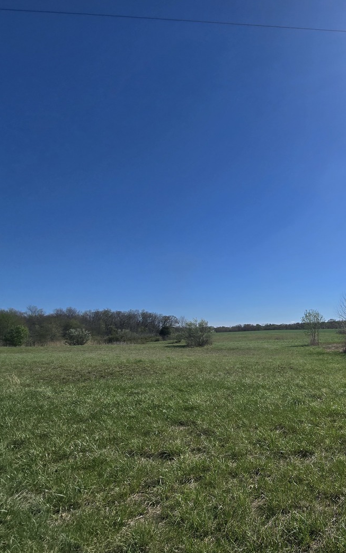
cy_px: 280
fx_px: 287
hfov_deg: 52.3
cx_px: 329
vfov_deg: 88.0
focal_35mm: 19
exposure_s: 1/4349
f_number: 2.2
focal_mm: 2.2
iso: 50
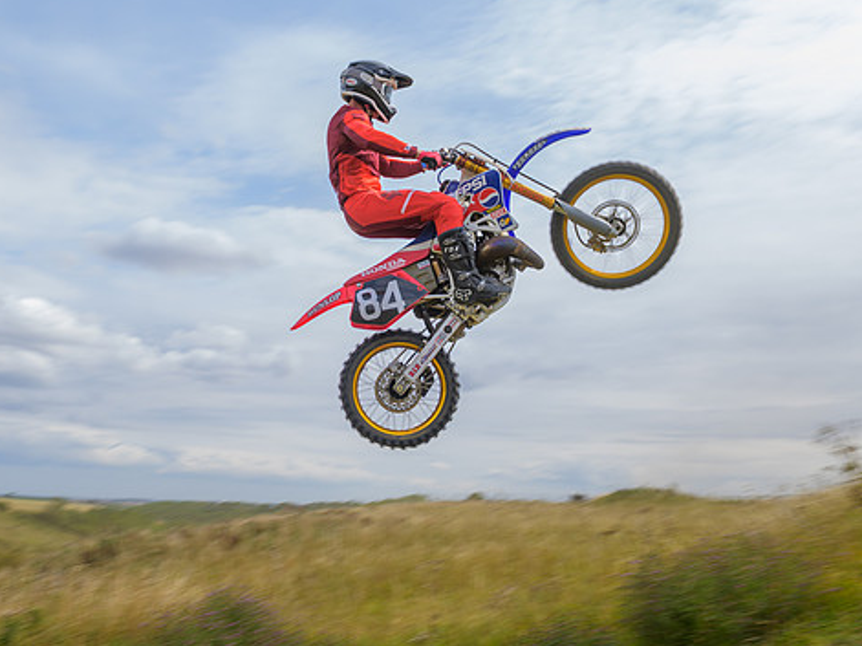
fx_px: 846
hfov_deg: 53.5
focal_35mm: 34
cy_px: 387
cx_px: 338
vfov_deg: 41.6
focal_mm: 24
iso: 50
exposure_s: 1/250
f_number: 4
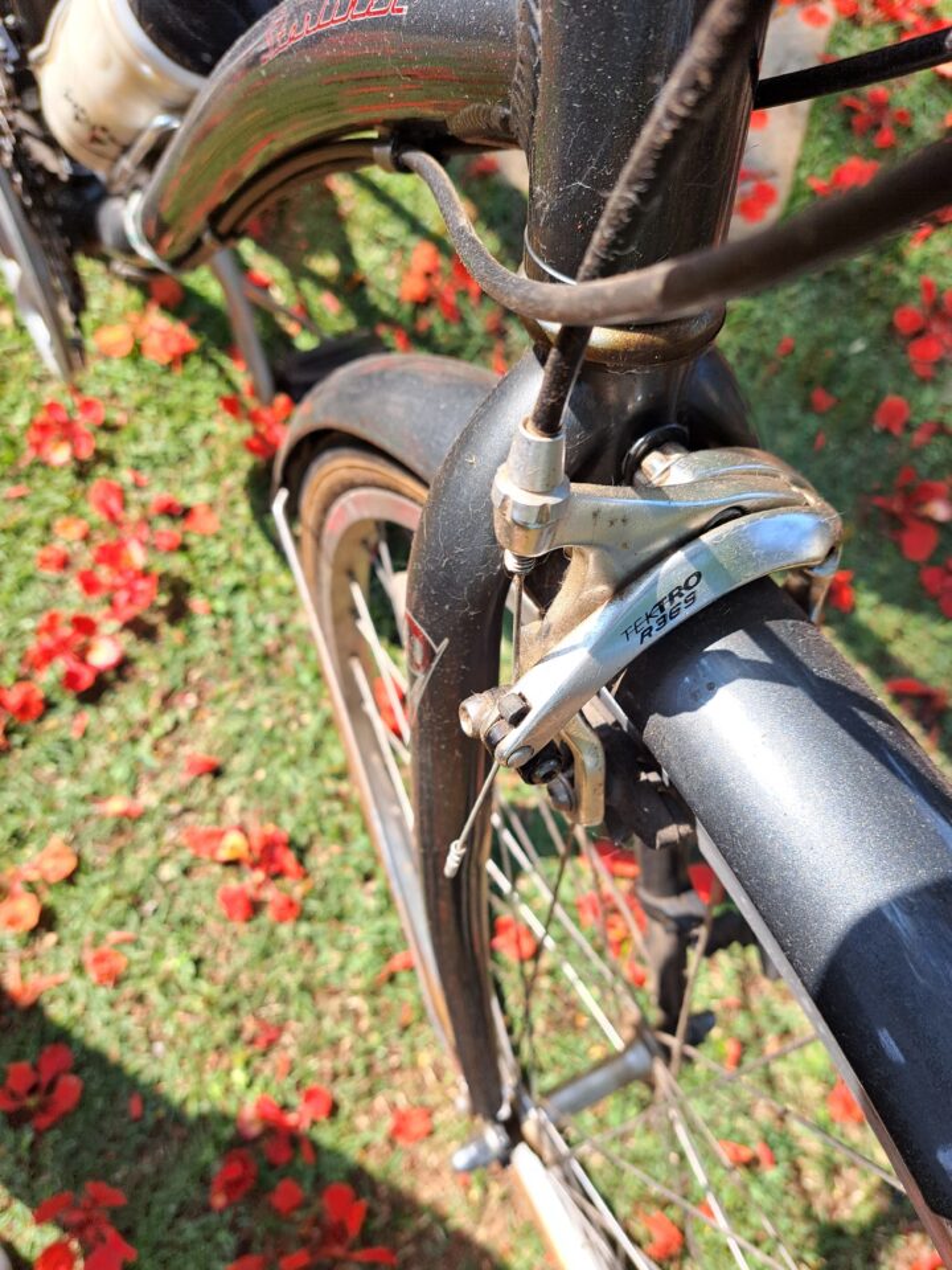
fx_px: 880
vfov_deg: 71.6
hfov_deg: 56.8
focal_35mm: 24
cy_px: 635
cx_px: 476
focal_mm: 5.23
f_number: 1.8
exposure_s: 1/417
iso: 50
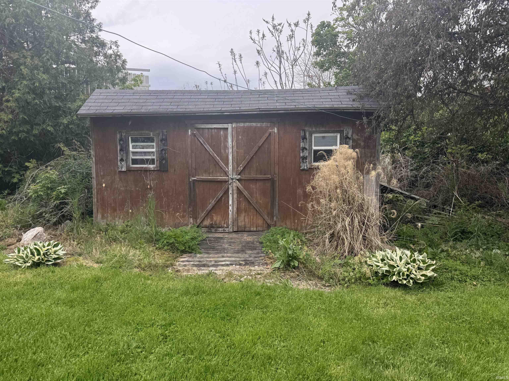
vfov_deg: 56.8
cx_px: 254
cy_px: 190
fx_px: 353
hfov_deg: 71.6
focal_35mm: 24
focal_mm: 6.76
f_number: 1.78
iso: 80
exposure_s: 1/1112
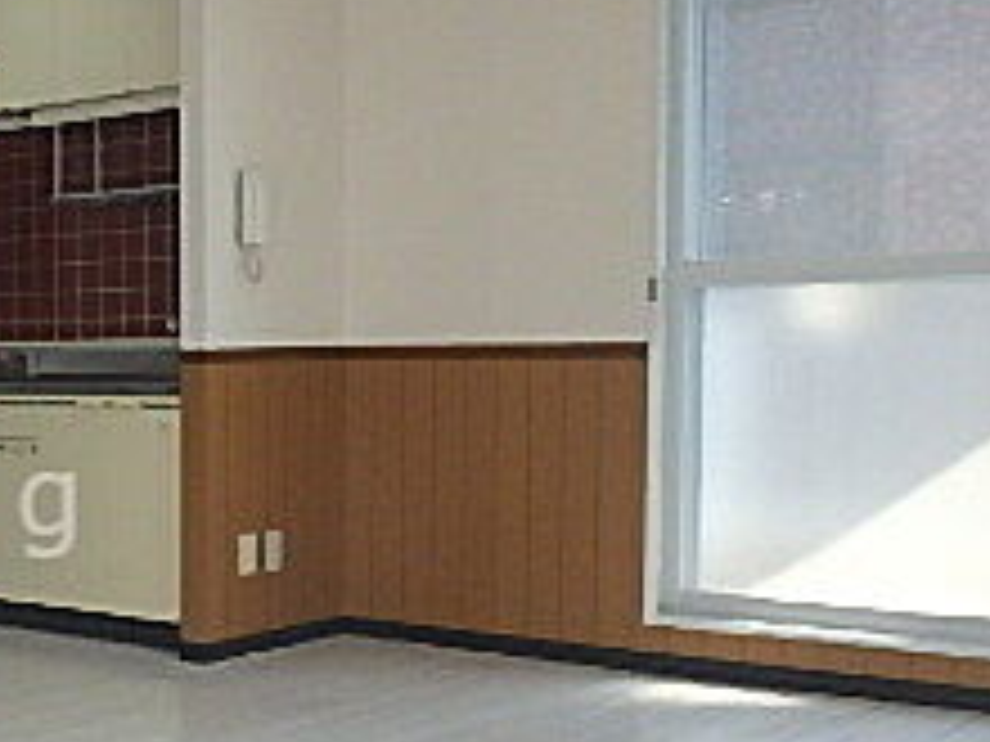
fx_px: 1745
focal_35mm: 61
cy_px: 504
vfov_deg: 23.9
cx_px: -207
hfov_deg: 27.7
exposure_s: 1/250
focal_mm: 3.7
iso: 320
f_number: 3.5
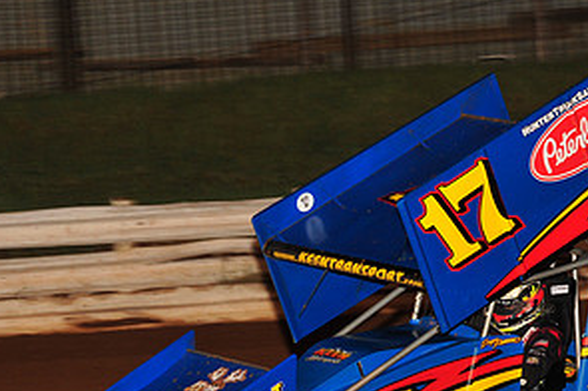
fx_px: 3850
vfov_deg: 5.8
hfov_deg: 8.7
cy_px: 355
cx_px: 409
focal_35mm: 236
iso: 800
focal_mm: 120
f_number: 6.3
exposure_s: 1/320
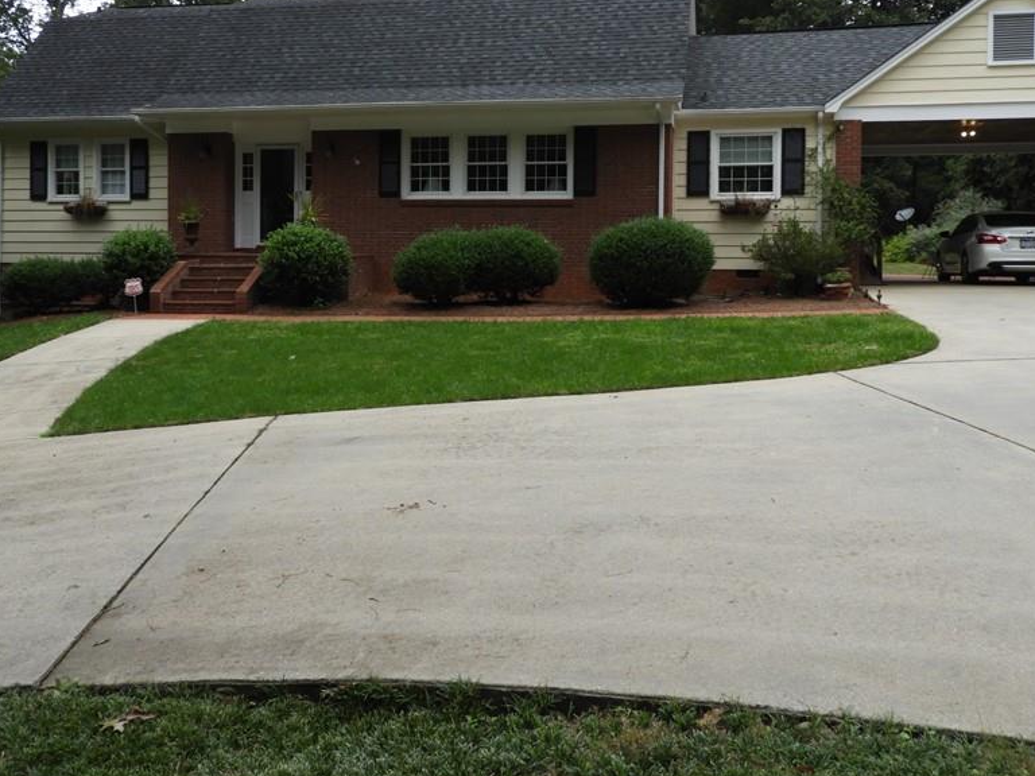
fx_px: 957
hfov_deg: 56.8
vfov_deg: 43.7
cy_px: 273
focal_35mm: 32
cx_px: 512
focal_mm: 4.3
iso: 100
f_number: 3.3
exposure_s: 1/250
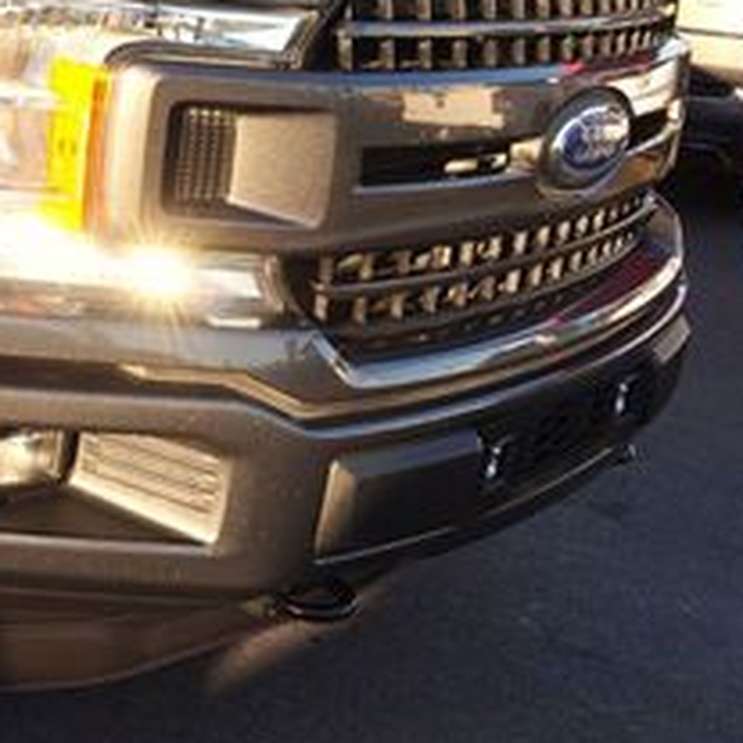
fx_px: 1530
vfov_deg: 26.8
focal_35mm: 63
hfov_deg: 24.1
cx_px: -212
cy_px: 147
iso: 100
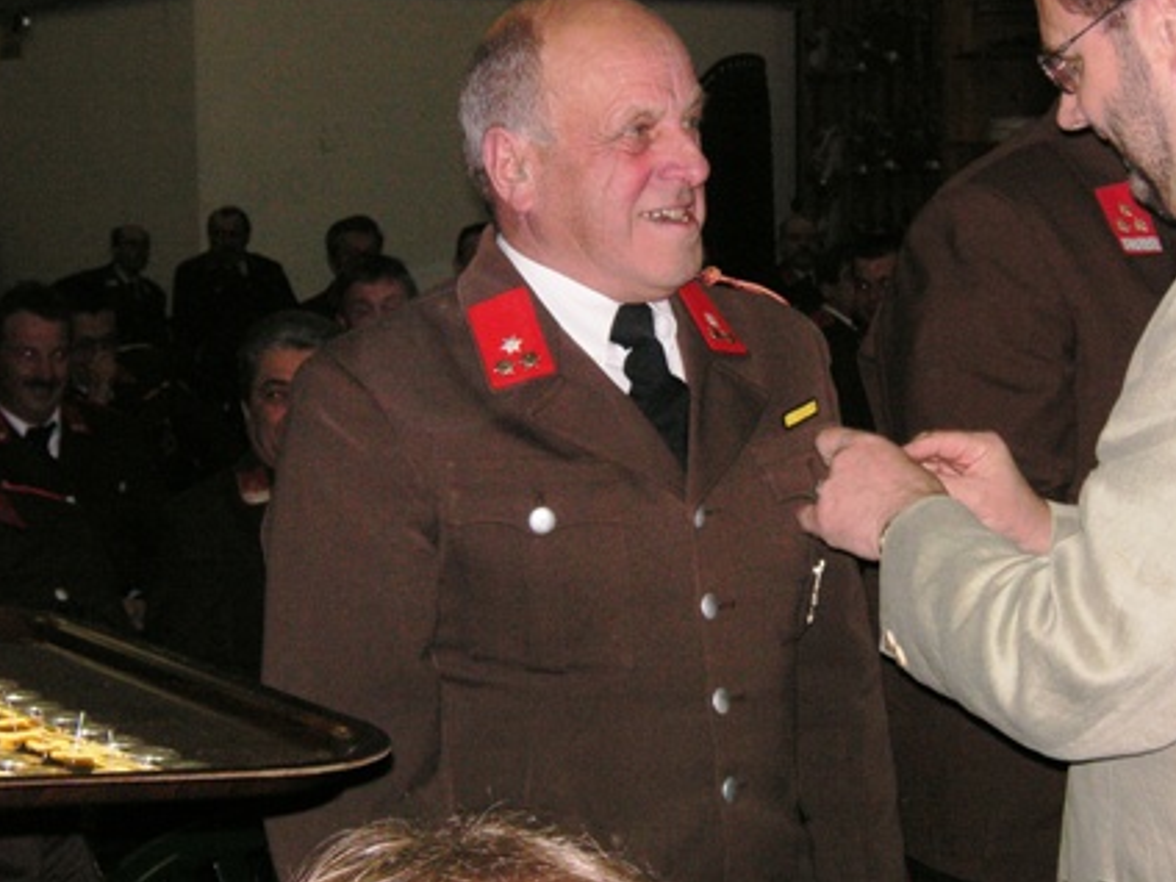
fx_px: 2344
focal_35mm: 69
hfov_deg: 28.1
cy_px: 410
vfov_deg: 21.3
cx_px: 657
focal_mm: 10.2
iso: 160
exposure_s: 1/60
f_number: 3.9
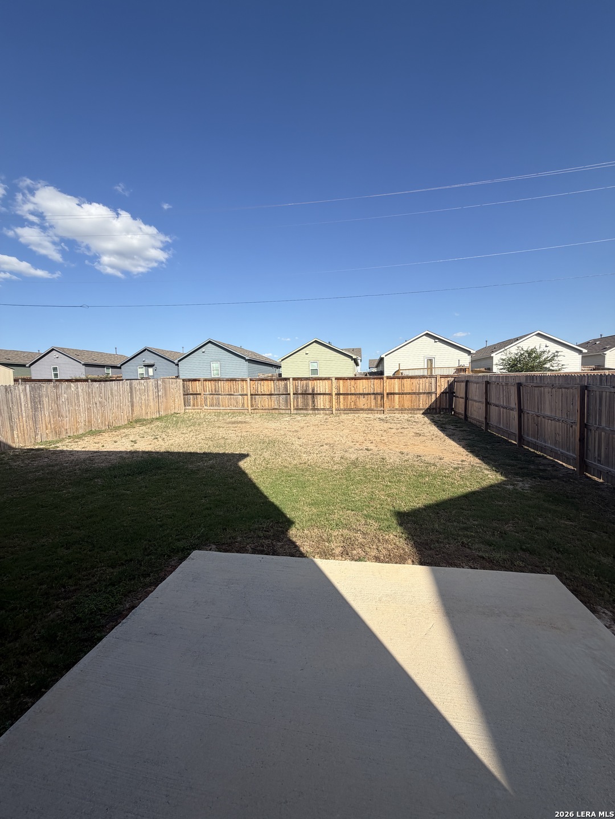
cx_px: 308
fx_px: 332
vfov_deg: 102.1
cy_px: 410
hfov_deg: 85.7
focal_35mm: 14
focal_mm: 2.22
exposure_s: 1/841
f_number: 2.2
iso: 20
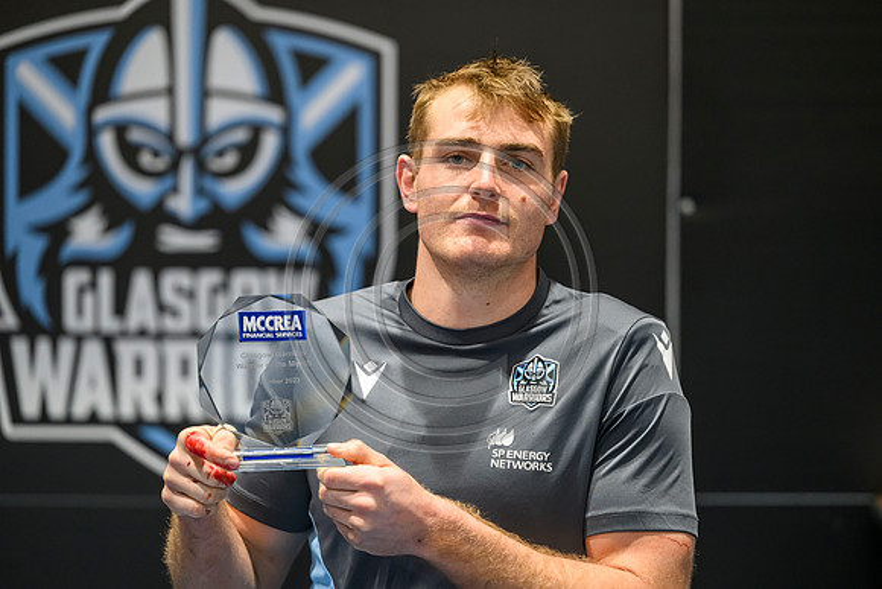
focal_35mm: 152
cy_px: 294
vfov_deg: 9.0
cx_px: 441
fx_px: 3729
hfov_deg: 13.5
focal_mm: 150
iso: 4000
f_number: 3.2
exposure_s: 1/160
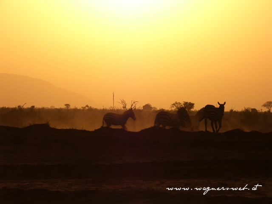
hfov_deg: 7.6
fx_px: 2043
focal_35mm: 260
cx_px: 136
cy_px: 102
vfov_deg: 5.7
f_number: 6.3
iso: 50
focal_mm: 66.7
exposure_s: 1/1250
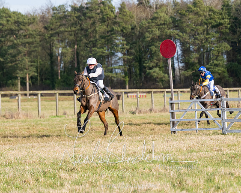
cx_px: 101
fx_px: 1581
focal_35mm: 222
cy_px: 96
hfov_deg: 8.7
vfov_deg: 7.0
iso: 400
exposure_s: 1/2000
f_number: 5
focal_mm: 125
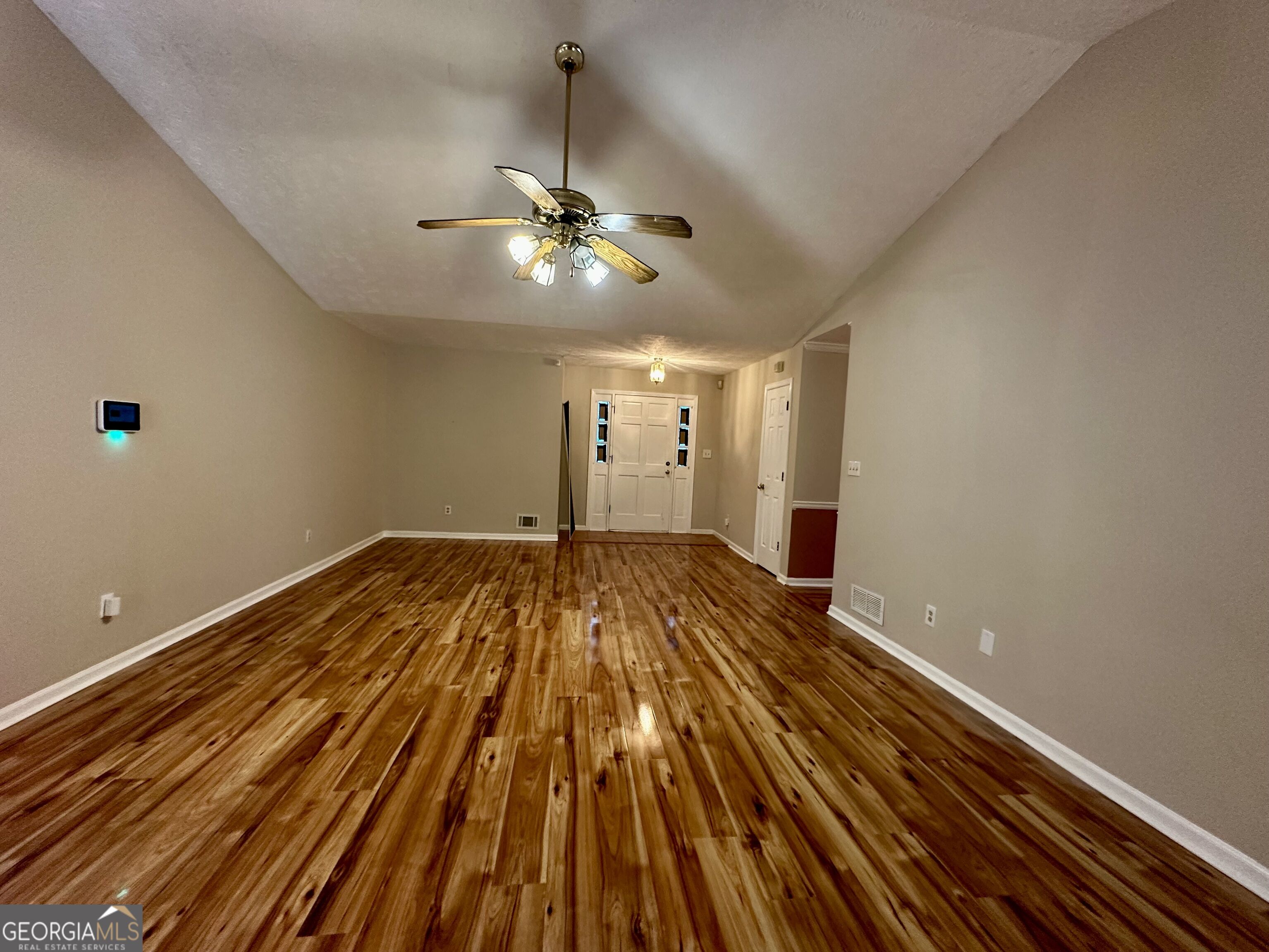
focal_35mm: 14
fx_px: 513
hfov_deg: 102.0
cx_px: 634
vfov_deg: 85.7
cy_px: 476
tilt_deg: -2.9
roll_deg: -2.8
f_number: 2.2
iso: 400
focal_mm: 2.22
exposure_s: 1/60
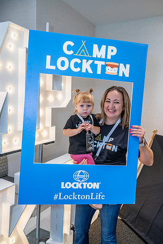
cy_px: 122
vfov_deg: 60.3
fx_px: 211
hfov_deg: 42.3
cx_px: 82
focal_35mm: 31
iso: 800
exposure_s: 1/160
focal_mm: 31
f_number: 4
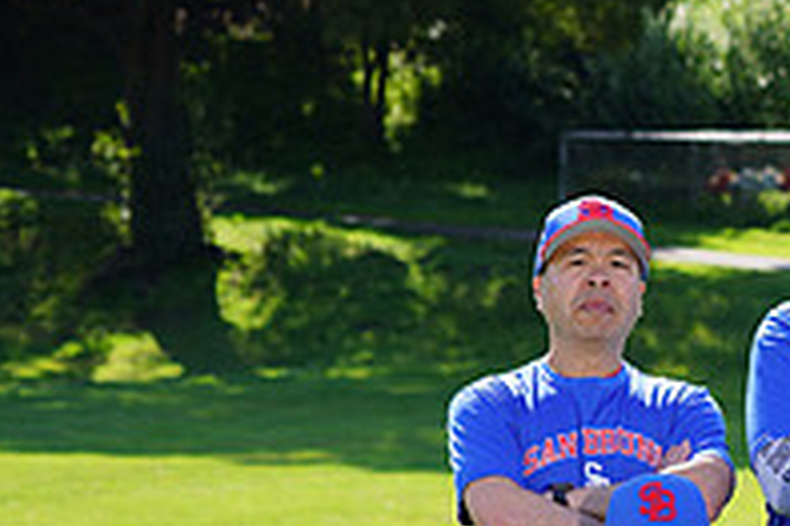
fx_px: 6468
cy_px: 689
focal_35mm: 295
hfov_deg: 6.9
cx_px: 991
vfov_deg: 4.6
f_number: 6.3
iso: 100
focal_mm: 100
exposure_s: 1/250
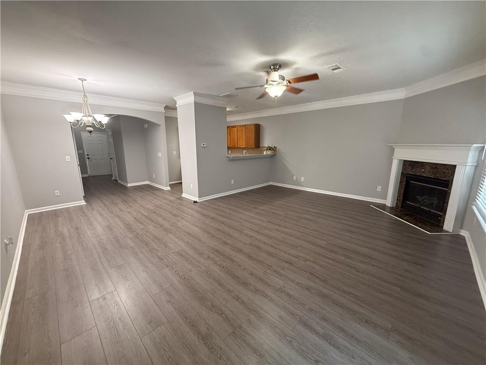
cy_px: 182
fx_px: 197
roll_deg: +0.7
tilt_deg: -11.2
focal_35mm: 14
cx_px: 243
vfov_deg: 85.7
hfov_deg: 102.1
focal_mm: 2.22
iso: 320
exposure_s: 1/60
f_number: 2.2
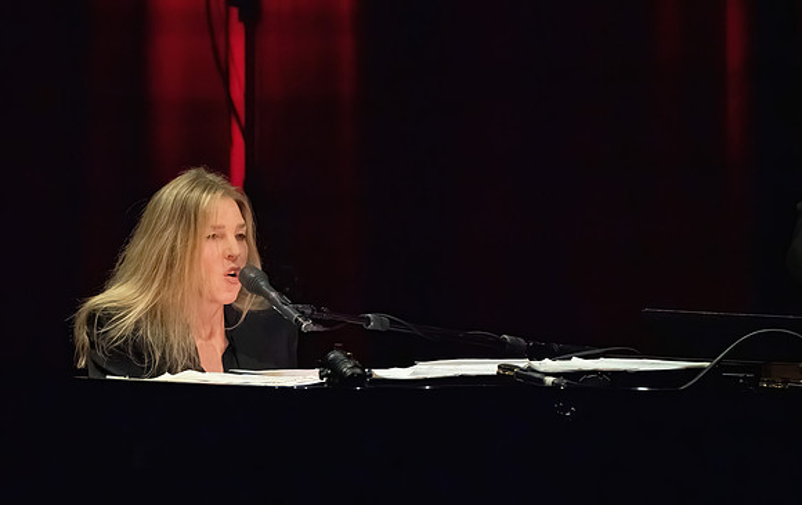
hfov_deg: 3.9
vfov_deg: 2.5
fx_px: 11732
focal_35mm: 536
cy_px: 329
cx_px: 274
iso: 25600
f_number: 9
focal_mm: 400
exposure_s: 1/320
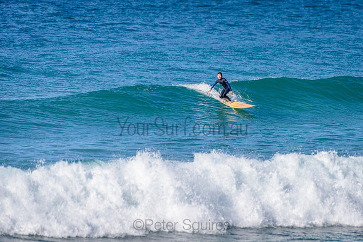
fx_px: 6185
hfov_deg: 3.4
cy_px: 97
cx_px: 223
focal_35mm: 613
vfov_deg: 2.2
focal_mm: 500
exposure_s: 1/2000
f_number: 5.6
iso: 125
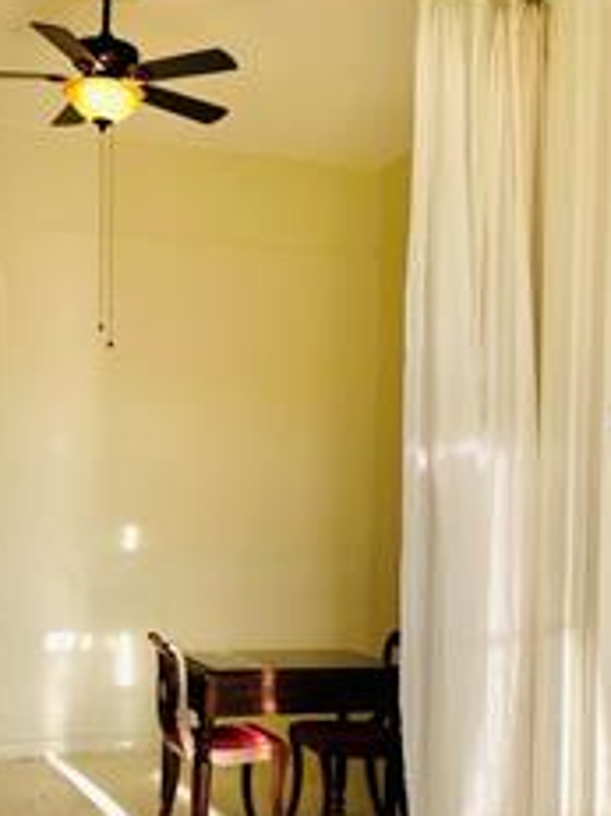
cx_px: 275
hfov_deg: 27.0
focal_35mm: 54
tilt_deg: +0.9
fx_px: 1272
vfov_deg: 35.3
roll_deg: -0.5
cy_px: 516
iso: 32
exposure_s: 1/439
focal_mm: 4.25
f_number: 1.8
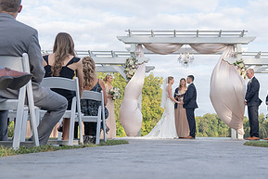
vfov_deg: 23.7
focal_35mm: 57
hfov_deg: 34.7
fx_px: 425
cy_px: 65
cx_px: 180
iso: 100
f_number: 4
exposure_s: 1/250
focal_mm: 28
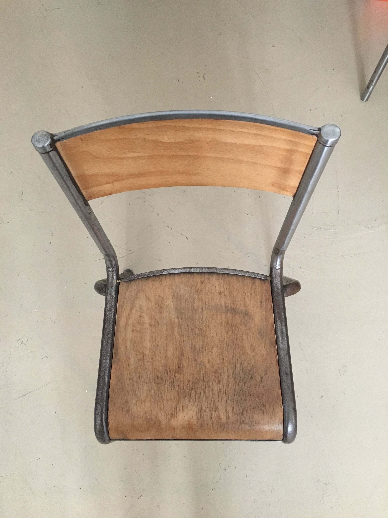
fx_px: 433
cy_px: 259
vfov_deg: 61.7
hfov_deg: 48.2
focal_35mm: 29
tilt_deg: -72.7
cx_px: 194
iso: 250
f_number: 2.2
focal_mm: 4.15
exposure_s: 1/33
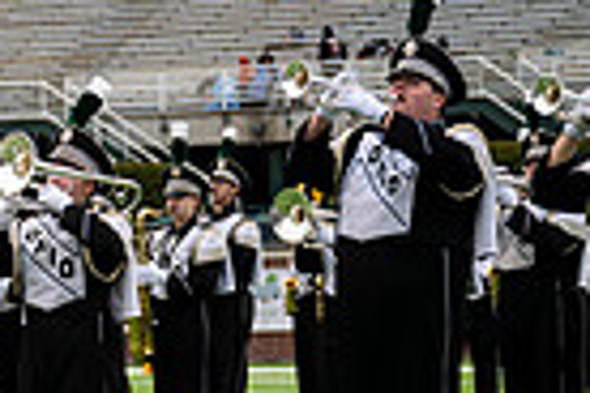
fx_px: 3917
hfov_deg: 8.3
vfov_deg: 5.7
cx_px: -428
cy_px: 233
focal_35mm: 239
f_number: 2.8
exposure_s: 1/500
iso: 100
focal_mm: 57
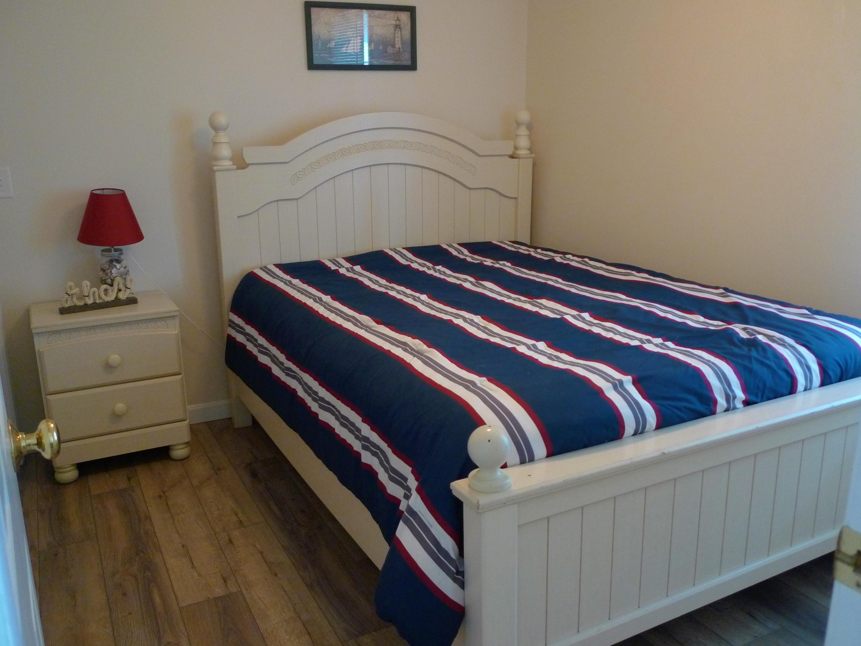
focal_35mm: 30
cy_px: 323
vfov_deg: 46.8
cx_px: 430
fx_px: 746
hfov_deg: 60.0
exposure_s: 1/20
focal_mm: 6.3
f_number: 2.2
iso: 400
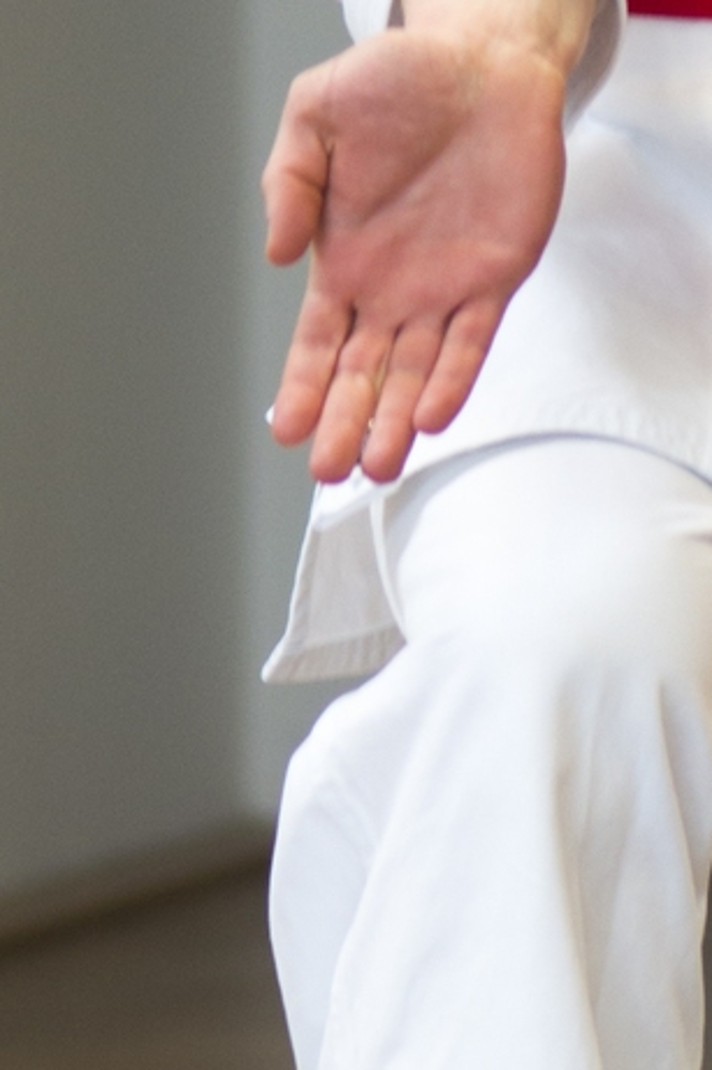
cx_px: 1369
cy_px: 9
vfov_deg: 3.0
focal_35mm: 683
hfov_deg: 2.0
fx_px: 20276
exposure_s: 1/125
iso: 250
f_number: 2.8
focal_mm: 105
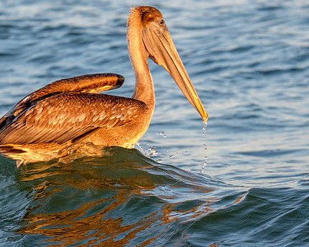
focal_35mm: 602
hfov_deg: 3.2
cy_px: 155
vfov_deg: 2.6
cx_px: 193
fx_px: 5502
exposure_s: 1/1000
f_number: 5.6
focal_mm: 200
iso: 800
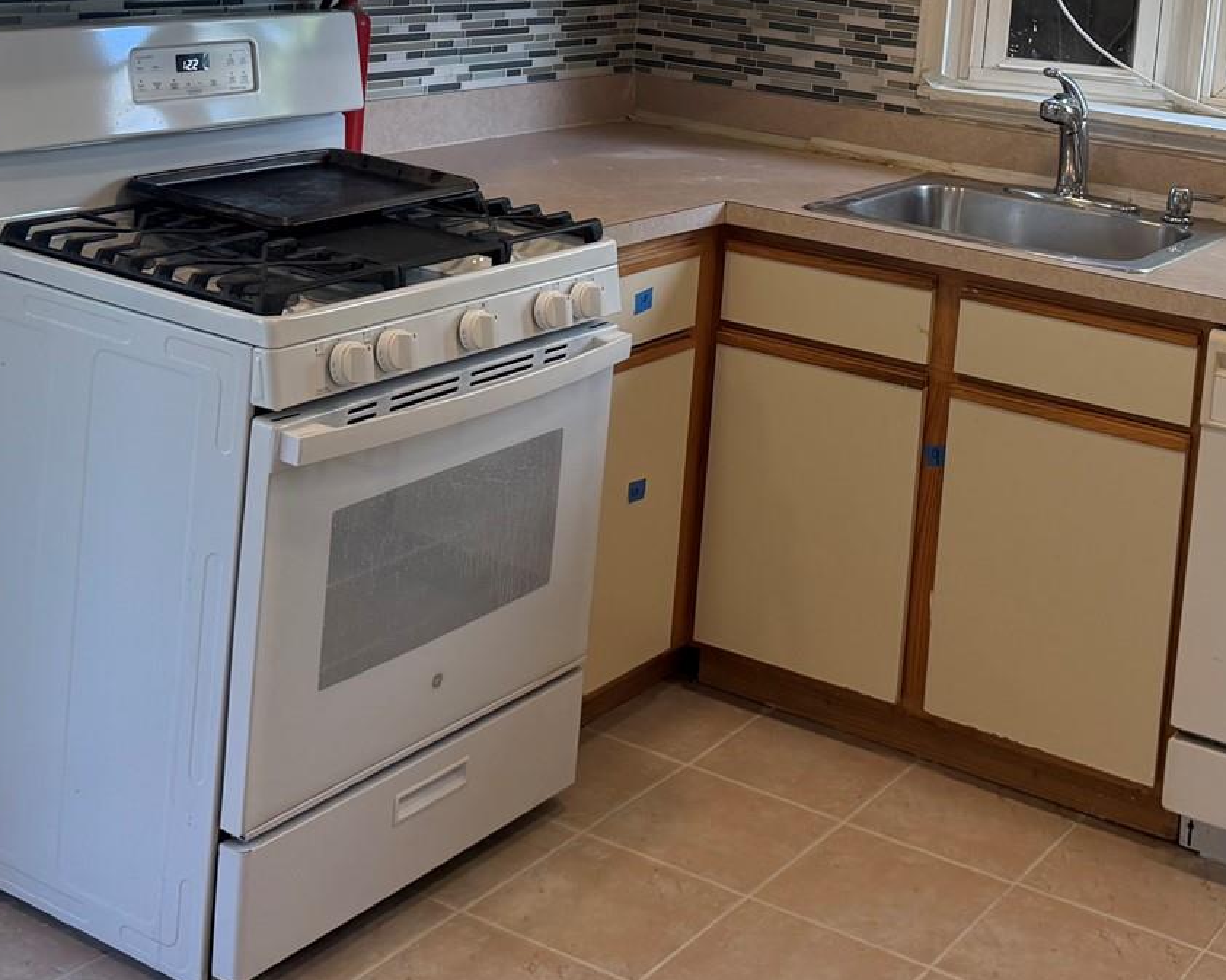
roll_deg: -4.5
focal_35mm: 57
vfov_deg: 25.6
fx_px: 2068
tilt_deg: -6.6
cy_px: 42
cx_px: 769
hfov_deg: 32.9
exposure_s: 1/198
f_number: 1.78
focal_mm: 6.76
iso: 125
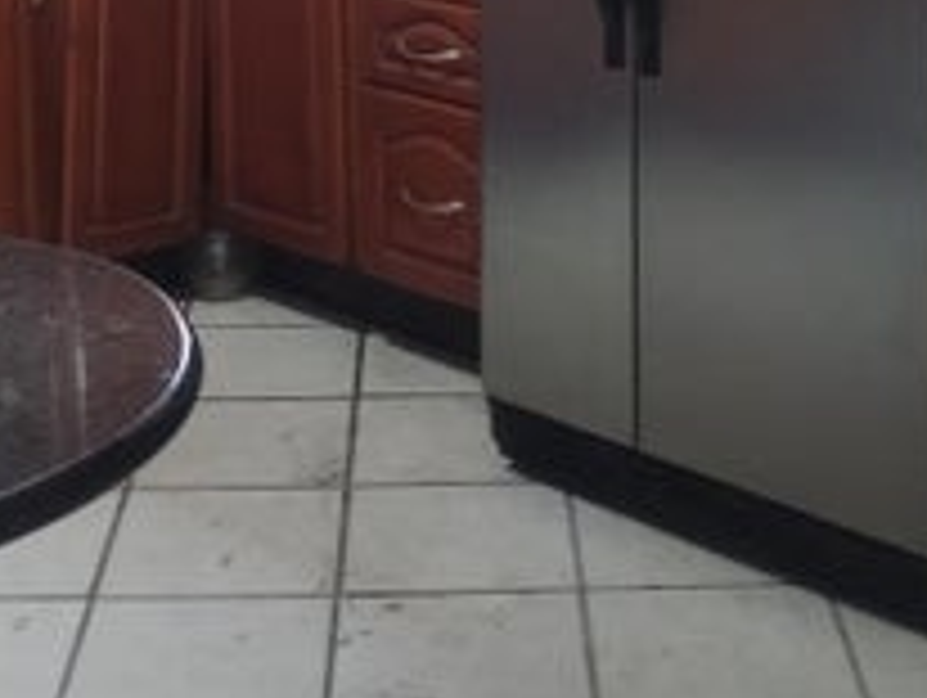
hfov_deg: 21.7
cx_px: 446
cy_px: -158
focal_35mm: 90
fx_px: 2413
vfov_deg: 15.8
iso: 667
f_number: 1.8
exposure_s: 1/40
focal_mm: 4.75
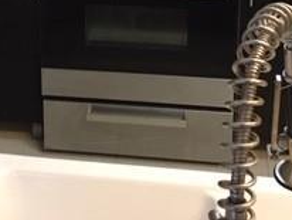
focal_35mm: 90
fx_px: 760
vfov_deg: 15.8
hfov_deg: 21.6
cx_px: 86
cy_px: -51
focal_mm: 4.15
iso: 80
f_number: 2.2
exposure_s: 1/10
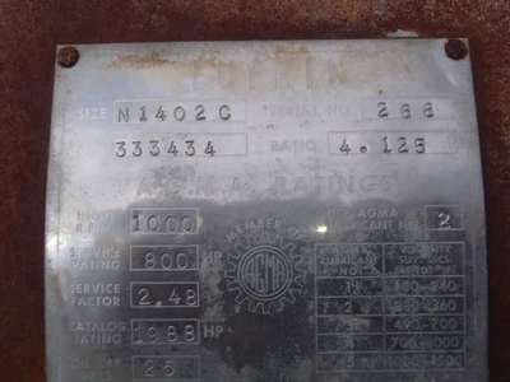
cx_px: 255
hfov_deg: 50.1
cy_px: 191
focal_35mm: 37
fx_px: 545
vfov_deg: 38.7
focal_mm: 6.64
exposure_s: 1/800
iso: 800
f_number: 13
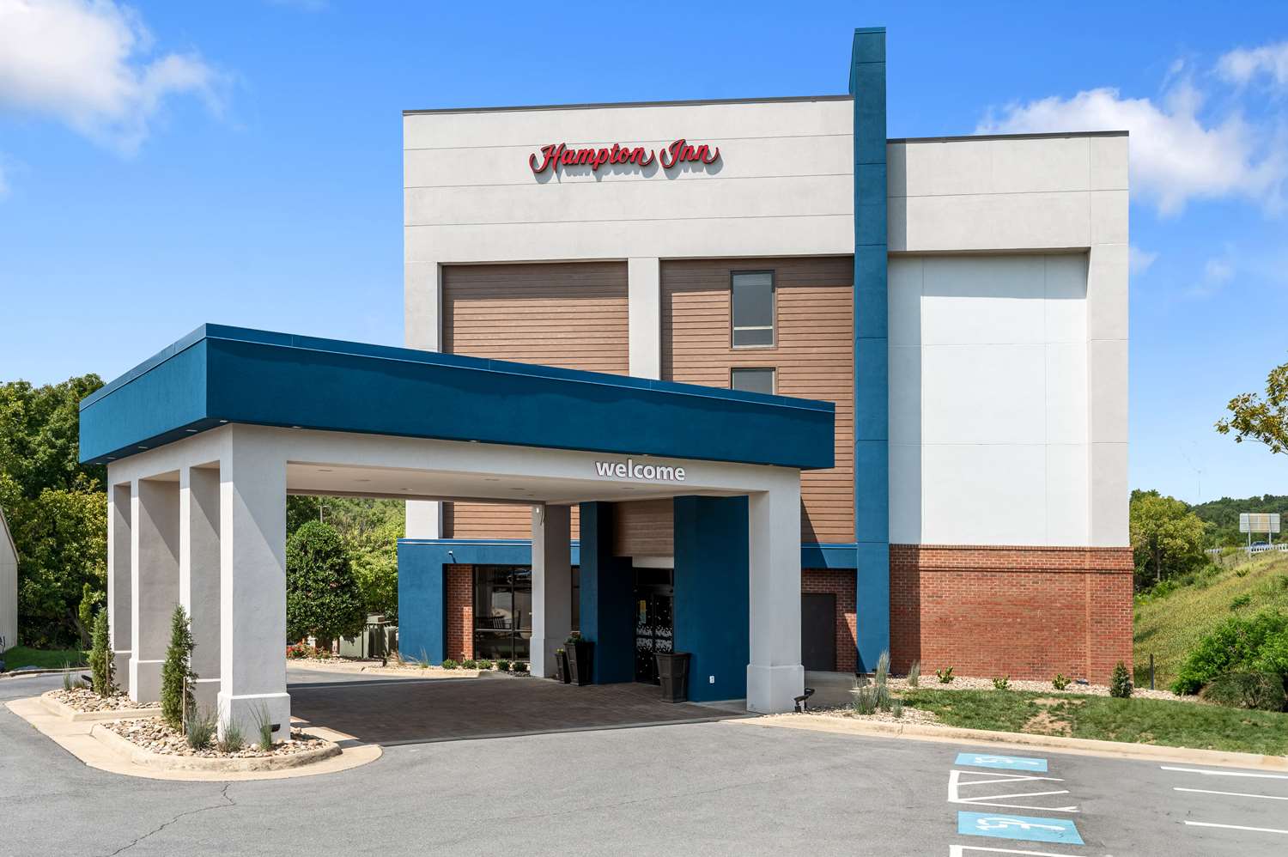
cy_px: 428
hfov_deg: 62.0
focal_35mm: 30
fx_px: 1073
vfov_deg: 43.6
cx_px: 644
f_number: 9
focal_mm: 30
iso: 100
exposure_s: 1/250
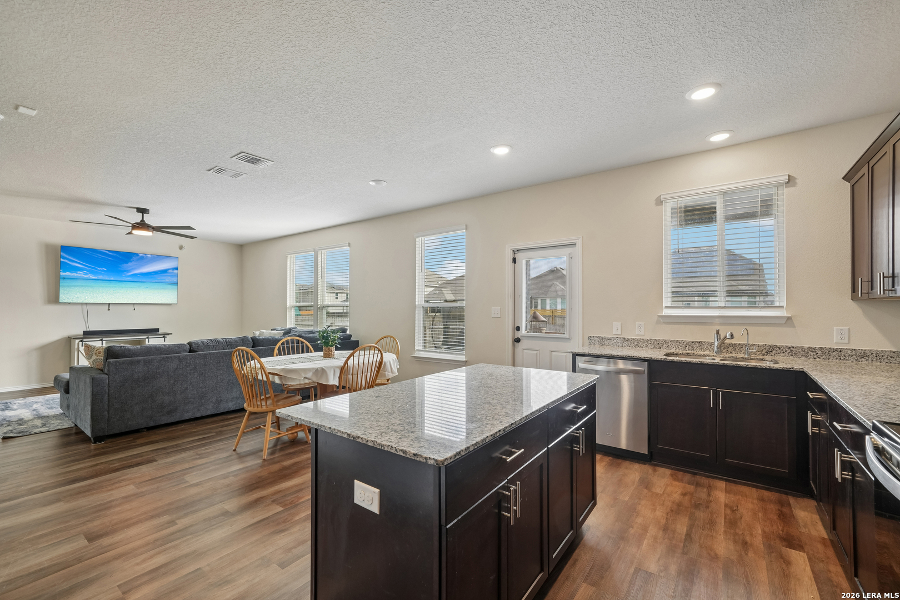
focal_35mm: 15
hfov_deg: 100.4
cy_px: 300
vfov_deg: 77.3
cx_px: 450
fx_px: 375
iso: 800
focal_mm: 15
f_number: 8
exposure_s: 1/60
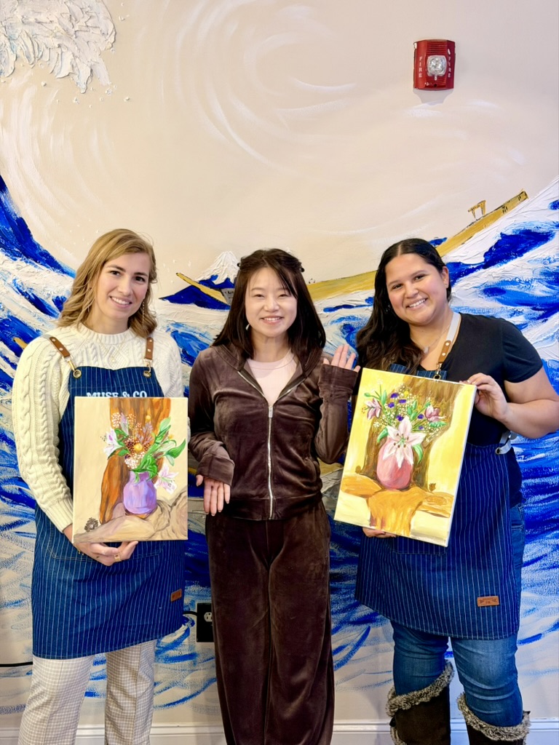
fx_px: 1034
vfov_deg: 39.7
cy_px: 372
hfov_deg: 30.3
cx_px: 280
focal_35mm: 48
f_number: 1.78
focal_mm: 6.76
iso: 250
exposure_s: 1/60
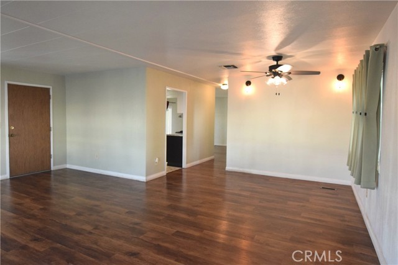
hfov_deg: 81.2
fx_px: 232
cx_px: 199
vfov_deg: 59.5
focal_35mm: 21
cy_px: 132
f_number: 3.5
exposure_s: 1/500
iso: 3200
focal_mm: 14
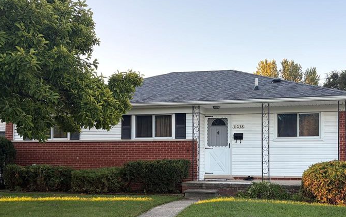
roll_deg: +0.1
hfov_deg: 46.5
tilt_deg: +1.4
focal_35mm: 42
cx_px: 228
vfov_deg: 30.3
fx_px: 396
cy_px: 149
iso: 50
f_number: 1.6
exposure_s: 1/258
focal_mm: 5.96
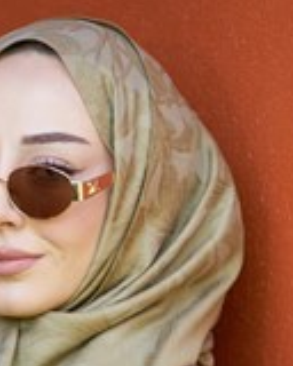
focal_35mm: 545
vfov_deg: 3.5
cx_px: 60
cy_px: 439
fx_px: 5908
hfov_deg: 2.8
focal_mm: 200
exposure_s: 1/200
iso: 200
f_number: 4
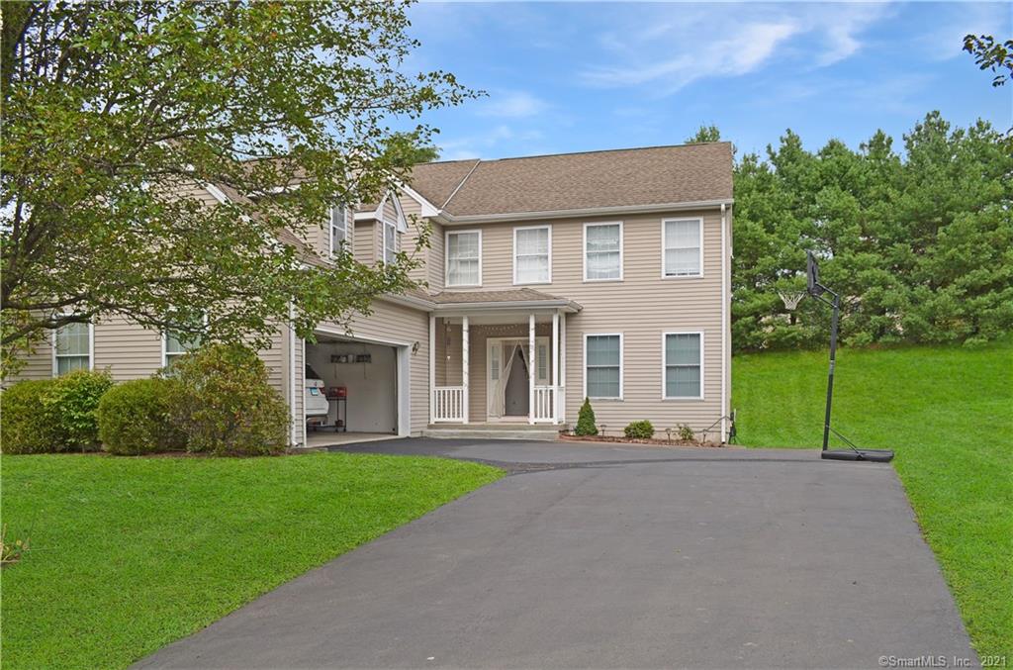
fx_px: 758
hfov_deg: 67.5
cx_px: 506
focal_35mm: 27
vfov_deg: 47.7
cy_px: 335
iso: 100
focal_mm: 18
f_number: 7.1
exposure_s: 1/200
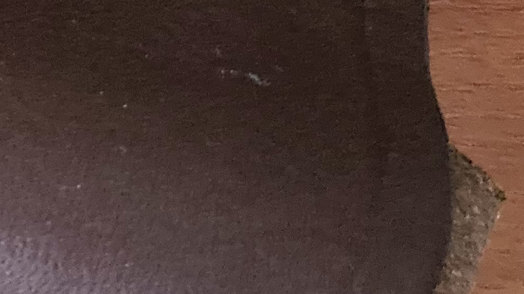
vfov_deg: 9.7
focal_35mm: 125
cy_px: 141
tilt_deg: -78.5
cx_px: -403
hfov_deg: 15.0
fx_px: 1736
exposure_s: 1/30
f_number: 1.8
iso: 640
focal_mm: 3.99
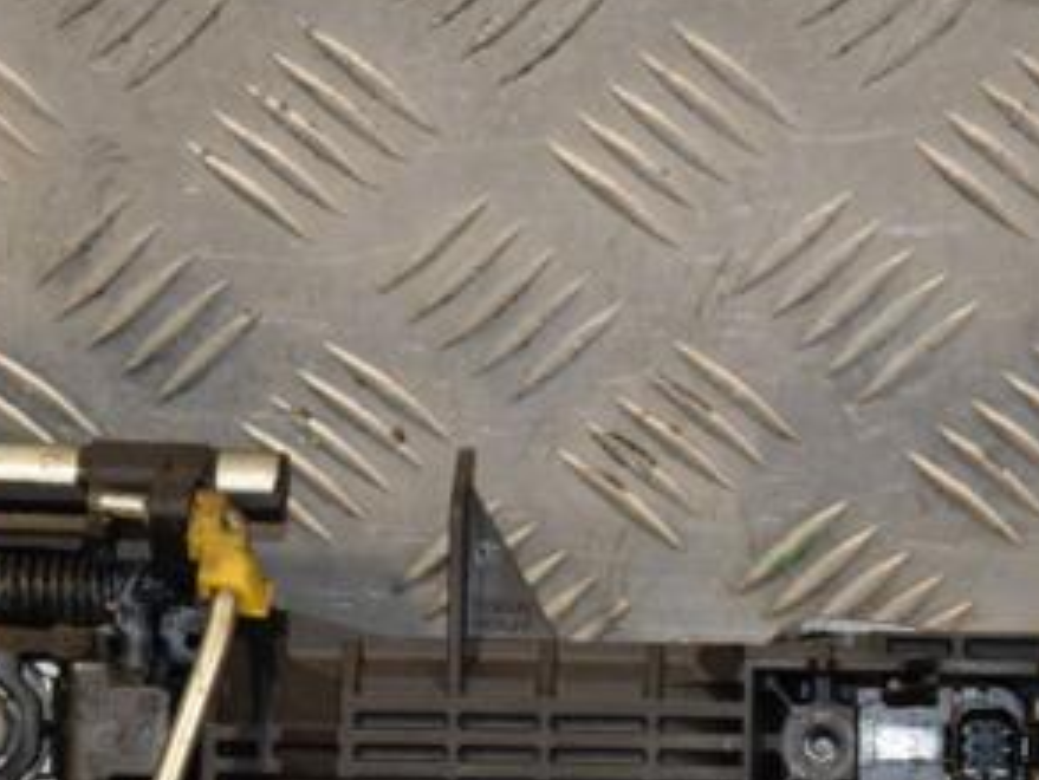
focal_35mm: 183
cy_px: 663
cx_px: 560
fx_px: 5495
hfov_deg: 10.8
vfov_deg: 8.1
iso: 800
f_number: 6.3
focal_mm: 62
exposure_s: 1/200
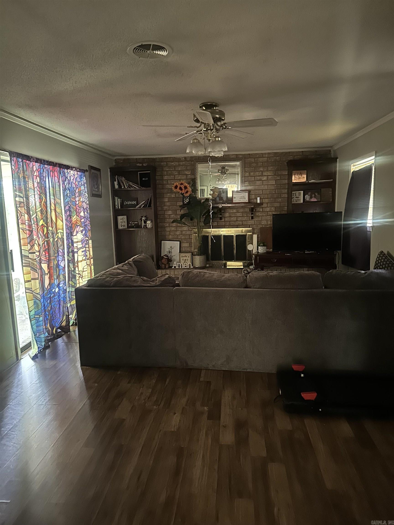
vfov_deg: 71.6
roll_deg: +1.4
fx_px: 364
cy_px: 262
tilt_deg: -9.4
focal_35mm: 24
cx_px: 197
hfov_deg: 56.8
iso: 2000
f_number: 1.78
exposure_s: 1/16
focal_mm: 6.86
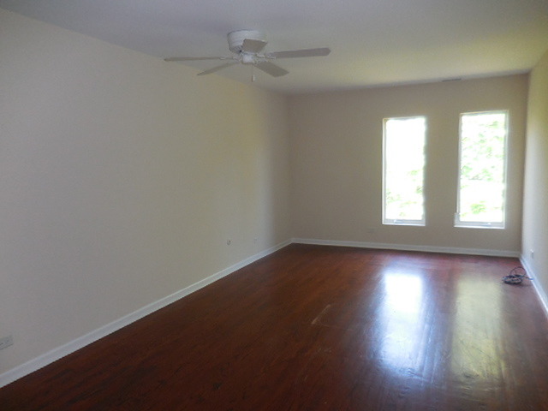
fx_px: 396
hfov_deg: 69.4
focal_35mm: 25
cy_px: 206
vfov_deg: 54.9
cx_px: 274
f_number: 3.3
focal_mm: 4.5
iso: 280
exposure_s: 1/25
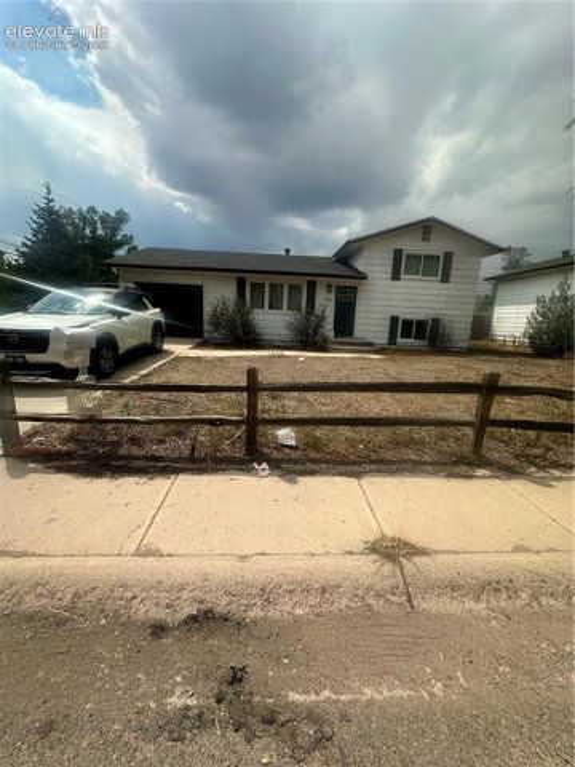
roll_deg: -2.4
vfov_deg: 102.1
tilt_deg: -10.5
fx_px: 310
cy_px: 384
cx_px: 288
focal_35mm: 14
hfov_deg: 85.7
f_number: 2.2
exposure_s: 1/2304
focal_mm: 2.22
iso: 50
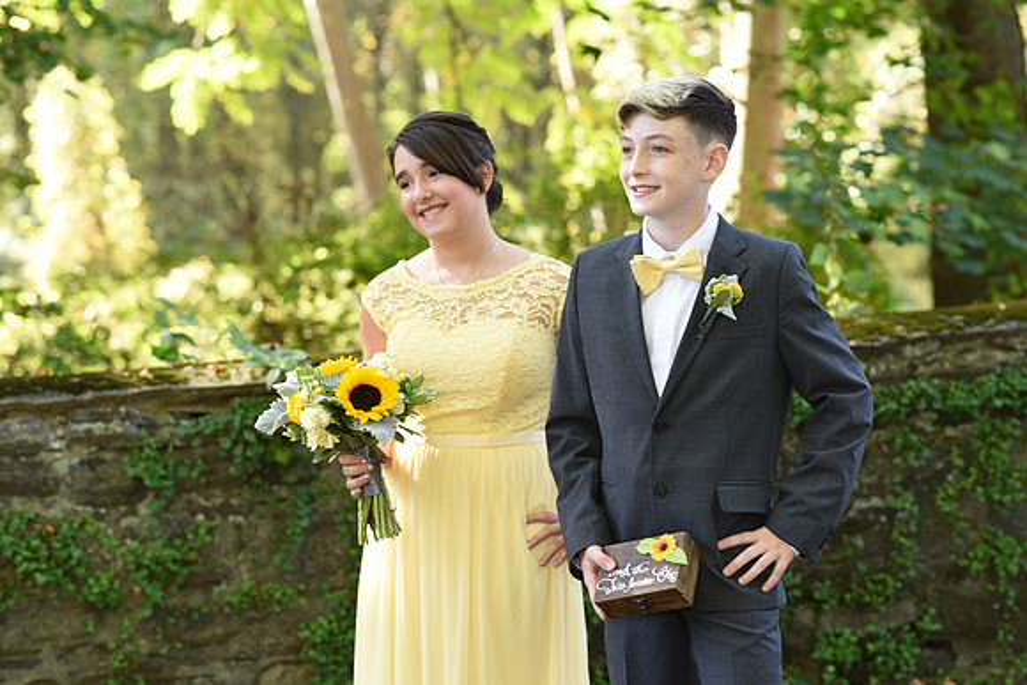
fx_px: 2425
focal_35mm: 85
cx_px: 514
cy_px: 342
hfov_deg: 23.9
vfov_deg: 16.1
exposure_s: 1/200
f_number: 4
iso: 500
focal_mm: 85
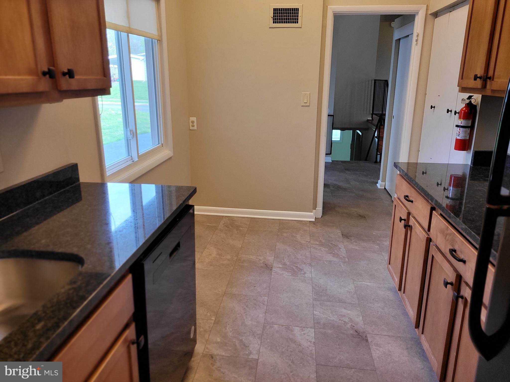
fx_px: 383
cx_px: 255
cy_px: 191
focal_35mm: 26
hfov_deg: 67.3
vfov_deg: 53.1
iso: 200
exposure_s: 1/120
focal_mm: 5.4
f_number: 1.8
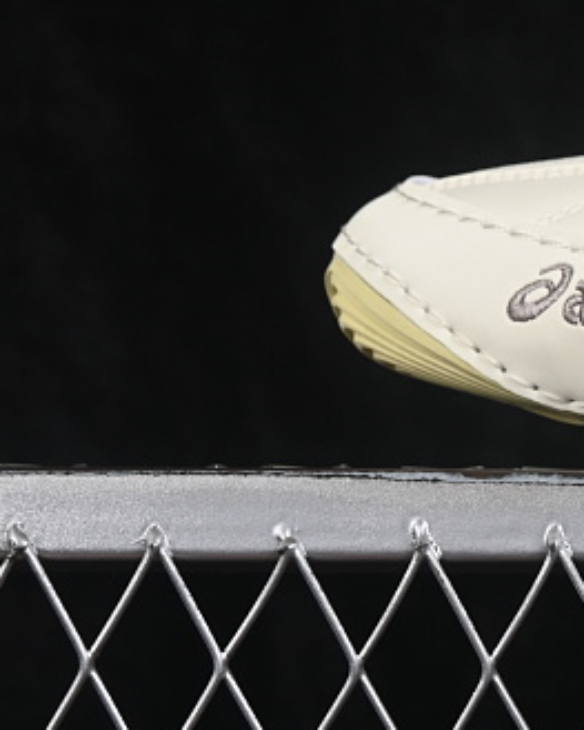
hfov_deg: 6.5
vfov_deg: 8.3
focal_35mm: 231
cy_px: -24
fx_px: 4993
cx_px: 1164
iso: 160
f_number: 8
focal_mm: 50
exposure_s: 1/80
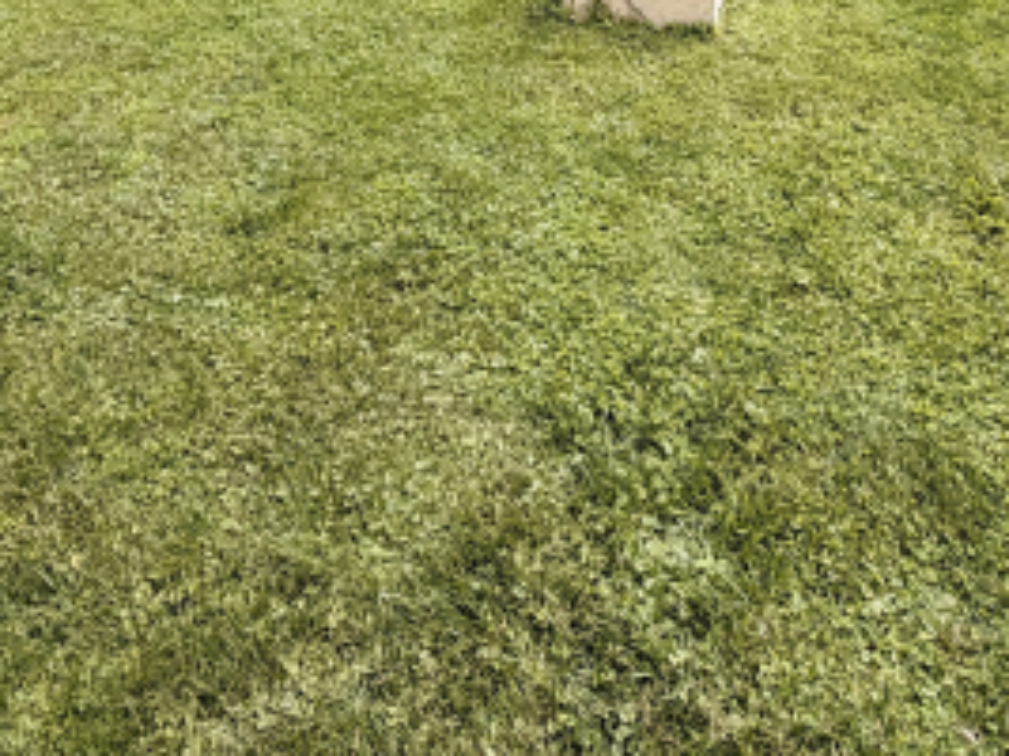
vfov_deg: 33.5
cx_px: 463
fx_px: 1020
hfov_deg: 52.6
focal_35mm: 35
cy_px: -140
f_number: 2.2
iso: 40
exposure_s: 1/522
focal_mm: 2.22
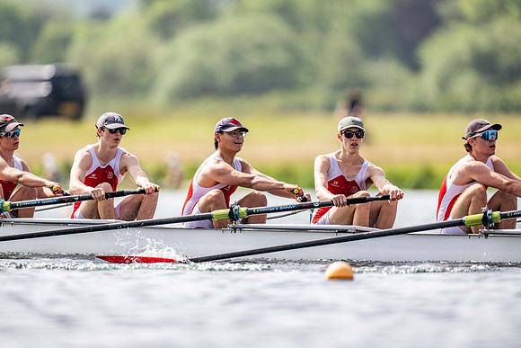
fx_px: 8685
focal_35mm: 600
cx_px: 260
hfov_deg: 3.4
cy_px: 174
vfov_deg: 2.3
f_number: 4
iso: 200
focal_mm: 600
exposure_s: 1/2500
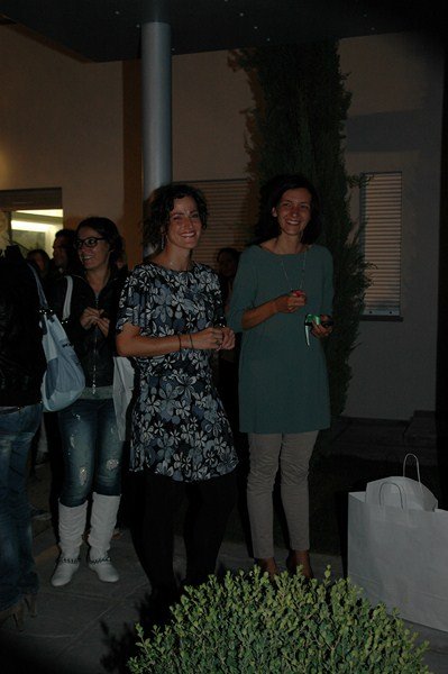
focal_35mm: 40
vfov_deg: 48.0
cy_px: 337
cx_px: 224
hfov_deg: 33.0
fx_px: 757
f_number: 5
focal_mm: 27
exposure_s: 1/60
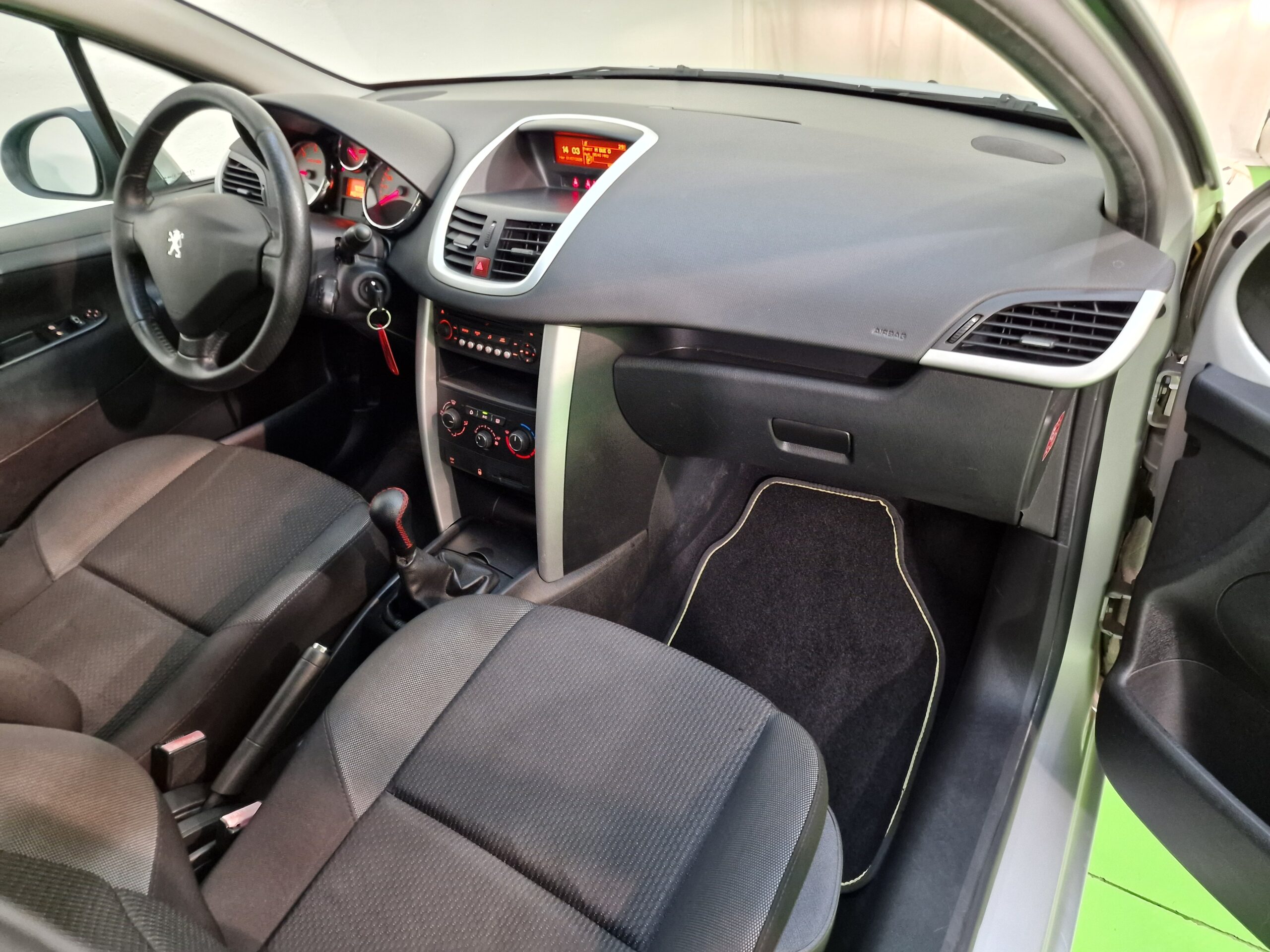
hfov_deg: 73.9
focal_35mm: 23
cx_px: 635
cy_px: 476
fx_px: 844
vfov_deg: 58.9
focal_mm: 6.4
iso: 500
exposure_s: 1/33
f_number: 1.8
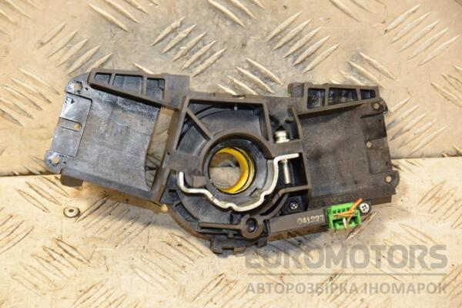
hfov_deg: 16.1
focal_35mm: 128
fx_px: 1636
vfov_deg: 10.8
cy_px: 154
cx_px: 231
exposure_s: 1/80
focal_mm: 85
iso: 800
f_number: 5.6
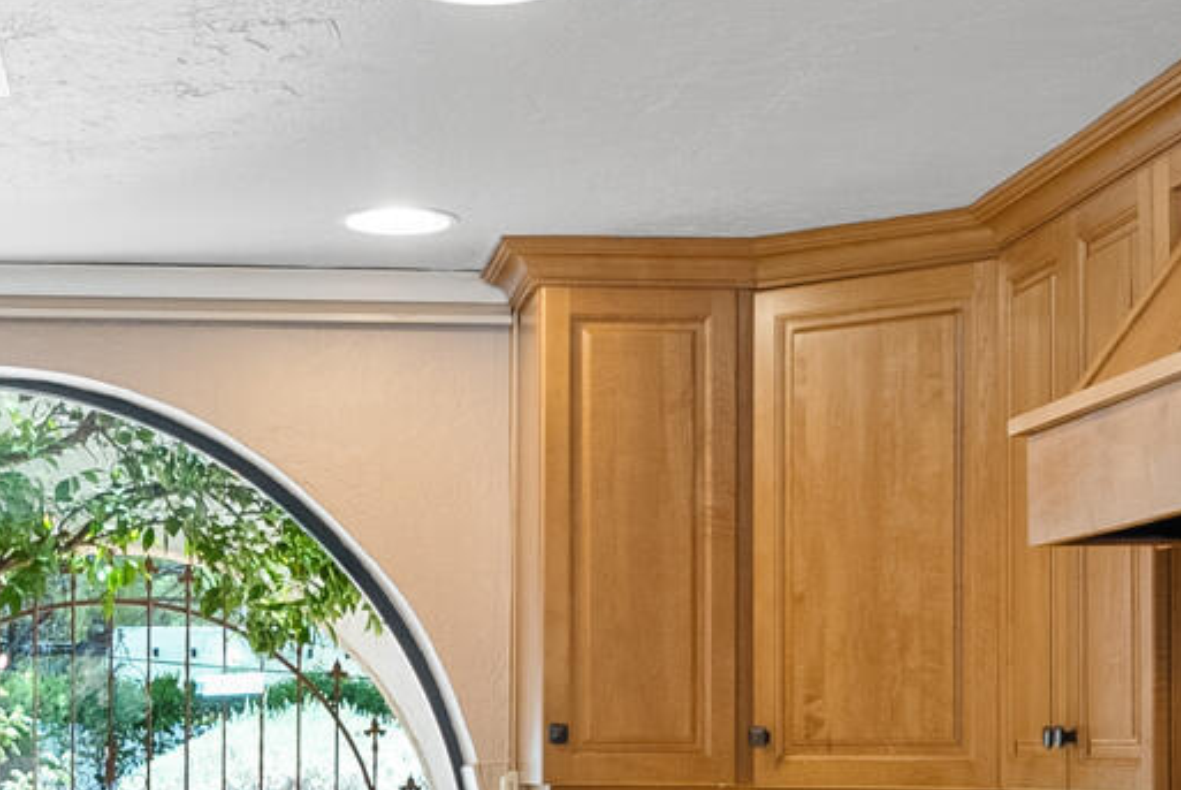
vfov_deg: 17.1
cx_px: 292
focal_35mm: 78
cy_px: 783
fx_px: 2561
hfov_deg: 25.6
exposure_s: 1/2
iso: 400
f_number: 8
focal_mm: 16
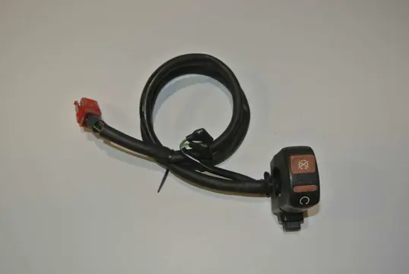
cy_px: 137
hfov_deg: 53.1
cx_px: 204
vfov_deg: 37.0
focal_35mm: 36
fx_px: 409
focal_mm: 13.6
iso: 200
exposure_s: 1/60
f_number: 4
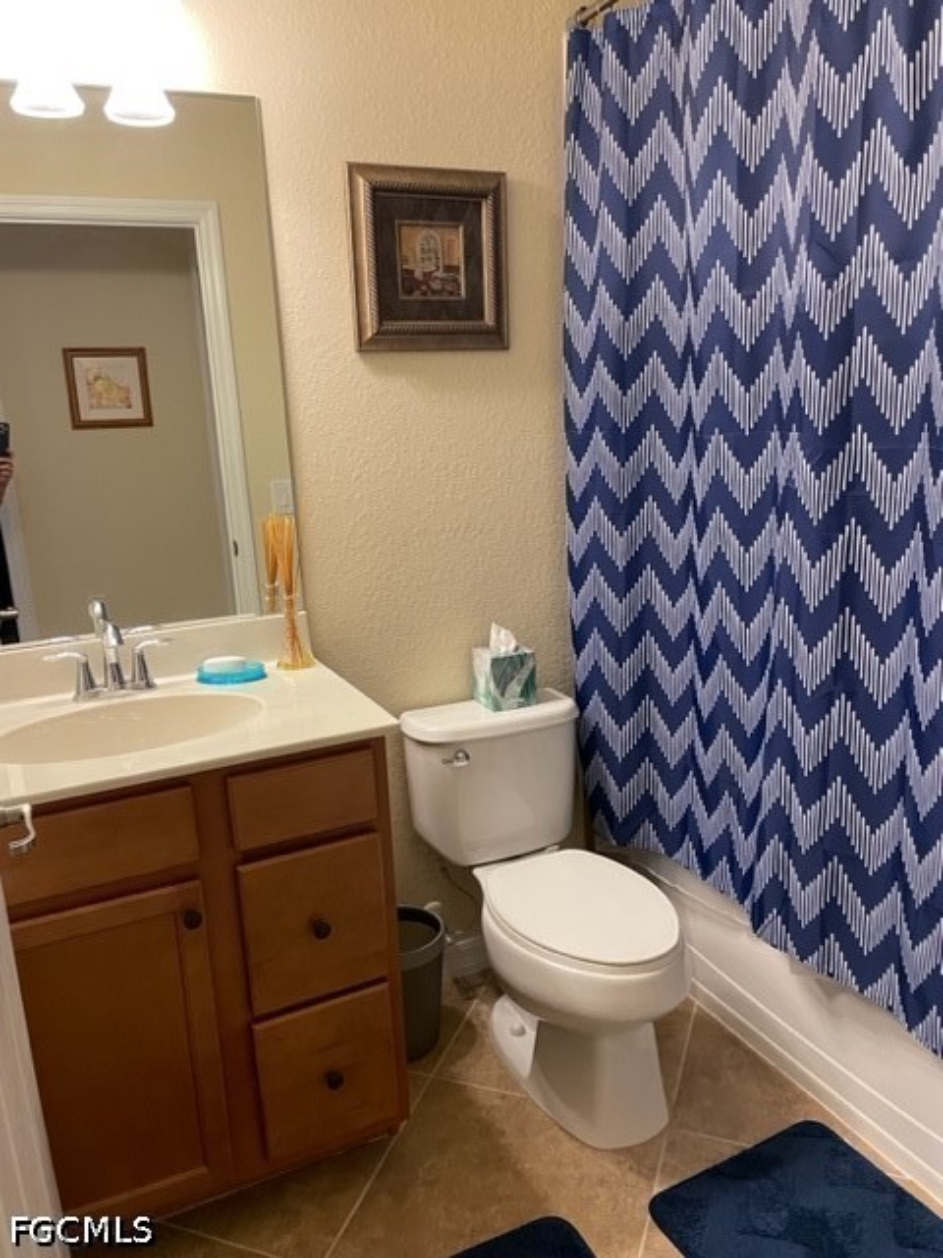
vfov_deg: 67.3
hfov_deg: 53.1
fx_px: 944
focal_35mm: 26
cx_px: 472
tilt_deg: -12.7
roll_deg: +3.4
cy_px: 629
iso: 200
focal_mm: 4.2
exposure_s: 1/60
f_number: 1.6
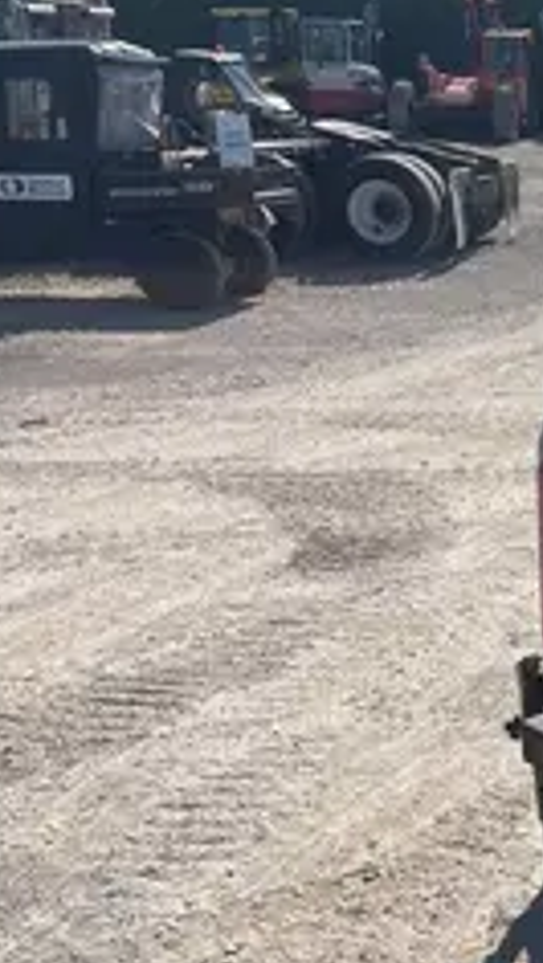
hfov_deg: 15.9
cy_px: 447
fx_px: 1687
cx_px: 931
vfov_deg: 31.9
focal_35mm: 66
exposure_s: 1/4292
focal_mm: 4.2
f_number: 1.6
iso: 32
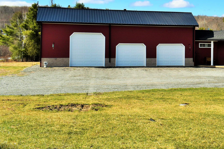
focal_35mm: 59
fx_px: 367
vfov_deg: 22.8
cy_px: 44
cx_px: 227
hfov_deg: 31.3
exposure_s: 1/400
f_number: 10
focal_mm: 18
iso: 200
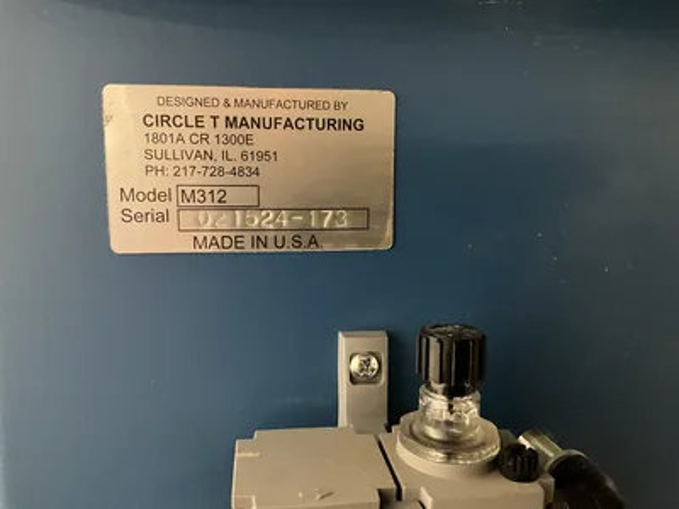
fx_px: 569
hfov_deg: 61.7
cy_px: 254
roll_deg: -1.7
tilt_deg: -9.5
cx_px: 340
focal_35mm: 29
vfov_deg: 48.2
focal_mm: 3
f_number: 1.8
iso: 640
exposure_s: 1/26
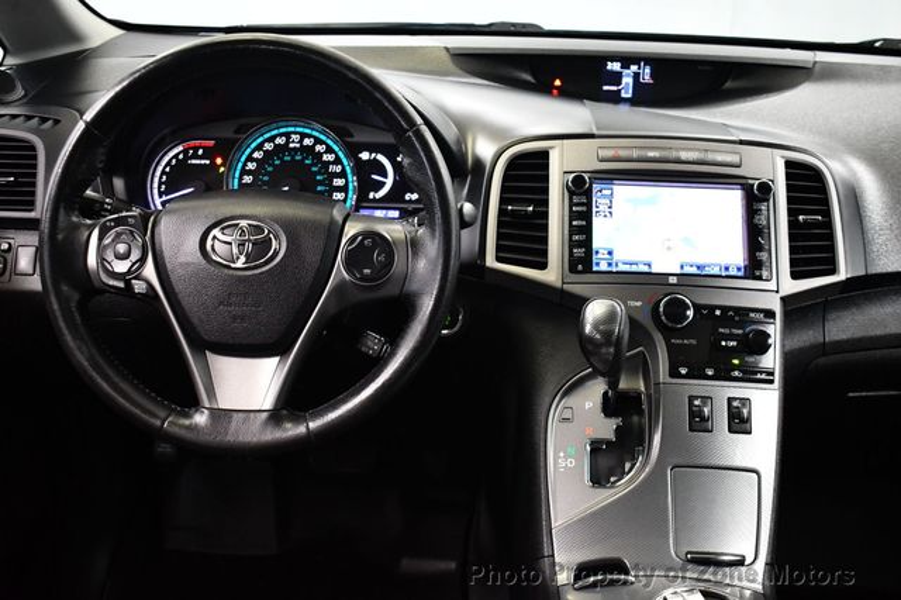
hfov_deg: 51.9
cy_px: 300
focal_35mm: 37
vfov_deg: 35.9
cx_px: 450
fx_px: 926
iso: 3200
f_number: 4
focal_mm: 25
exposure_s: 1/60
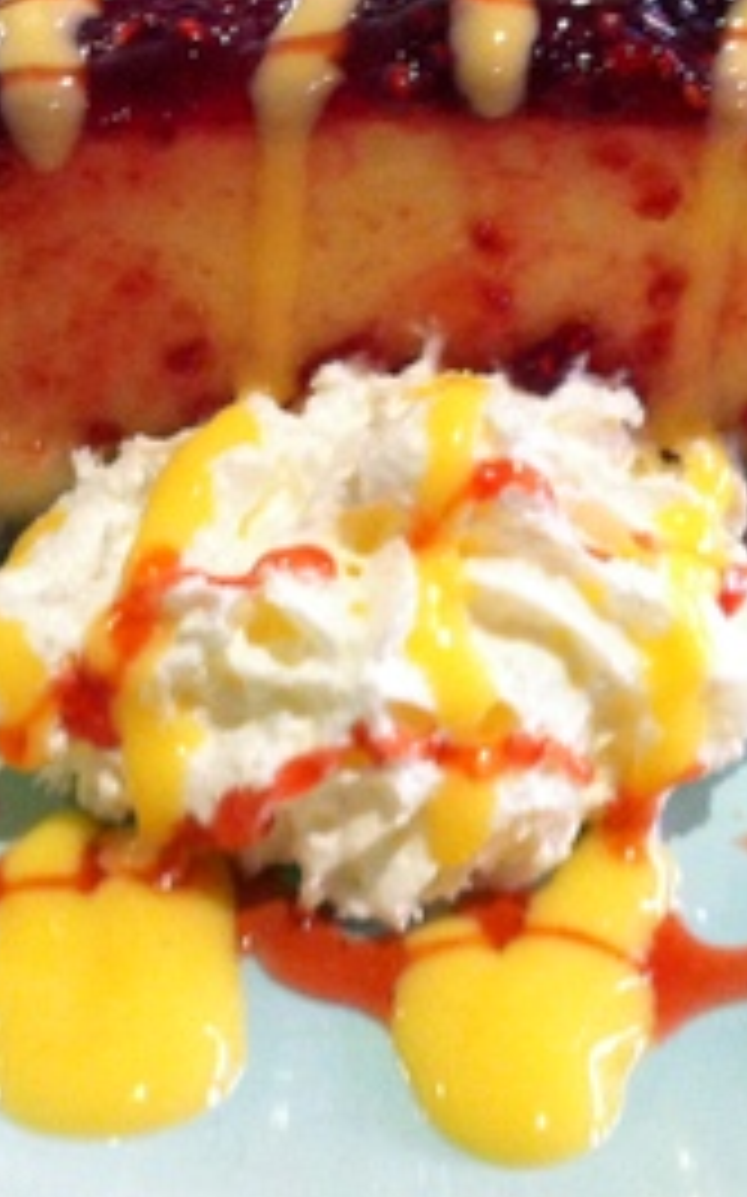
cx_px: 328
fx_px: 2185
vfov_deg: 30.6
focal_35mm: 67
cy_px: 493
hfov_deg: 19.4
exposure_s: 1/15
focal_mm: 3.85
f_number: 2.8
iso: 250
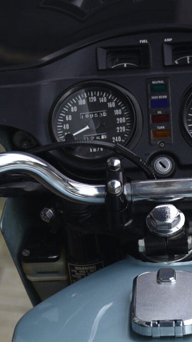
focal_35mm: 154
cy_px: 447
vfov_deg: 13.5
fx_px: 1394
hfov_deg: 7.9
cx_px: 170
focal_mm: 48
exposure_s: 1/60
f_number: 3.2
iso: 100
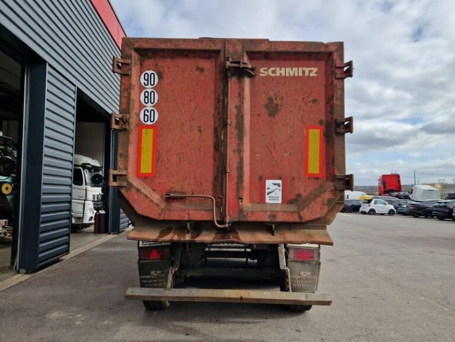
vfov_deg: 58.9
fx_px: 302
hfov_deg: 73.9
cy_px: 171
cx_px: 228
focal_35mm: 23
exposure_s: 1/1120
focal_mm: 5.4
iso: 50
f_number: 1.8
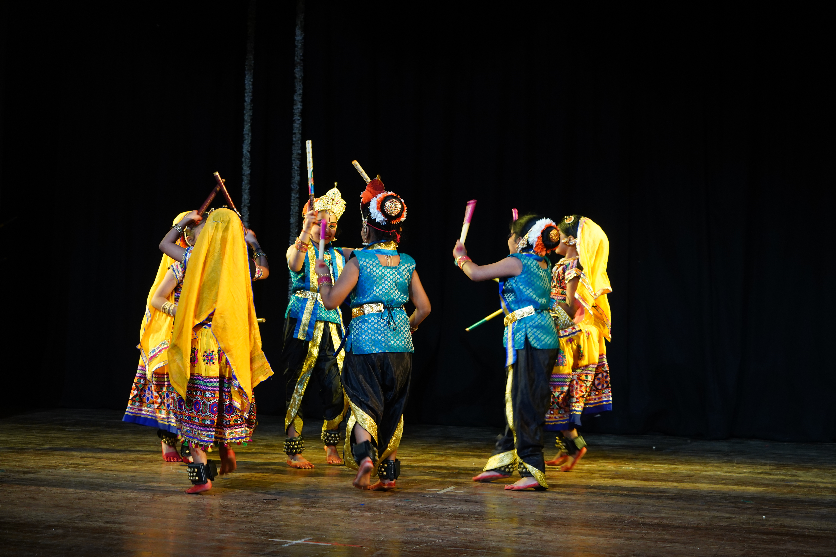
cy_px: 278
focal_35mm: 57
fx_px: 1324
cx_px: 418
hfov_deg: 35.1
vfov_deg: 23.8
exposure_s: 1/125
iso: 1600
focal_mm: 57
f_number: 5
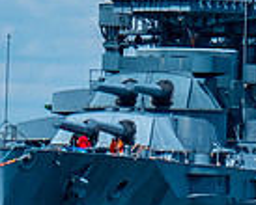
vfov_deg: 1.3
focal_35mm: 1210
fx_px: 9181
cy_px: 7
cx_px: 228
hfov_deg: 1.6
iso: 200
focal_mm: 200
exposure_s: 1/1800
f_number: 5.6
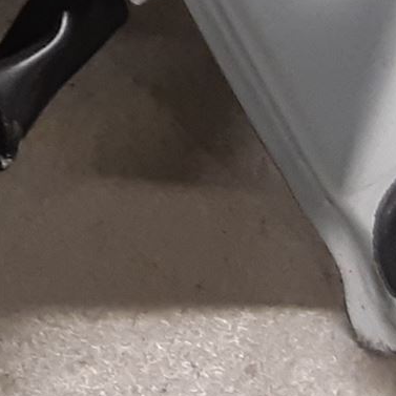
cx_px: -171
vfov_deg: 12.8
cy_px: -296
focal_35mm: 125
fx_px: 1618
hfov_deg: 13.3
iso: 160
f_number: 1.7
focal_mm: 3.93
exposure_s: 1/50
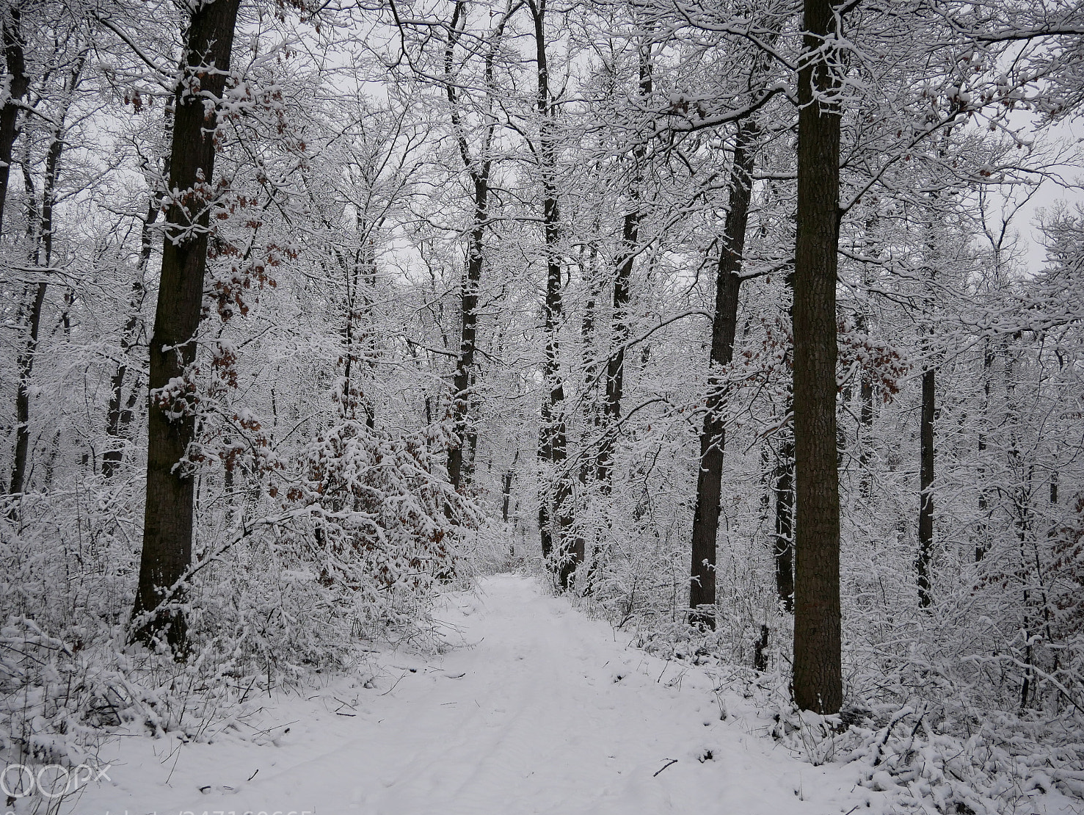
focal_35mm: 39
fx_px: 1222
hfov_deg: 47.8
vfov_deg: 36.8
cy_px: 436
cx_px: 516
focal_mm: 18
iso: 400
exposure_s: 1/500
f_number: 3.9
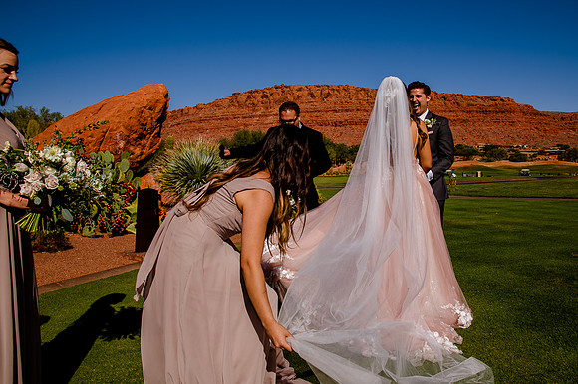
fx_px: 485
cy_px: 178
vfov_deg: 43.2
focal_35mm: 30
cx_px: 318
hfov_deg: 61.4
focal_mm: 27
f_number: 13
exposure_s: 1/320
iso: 125
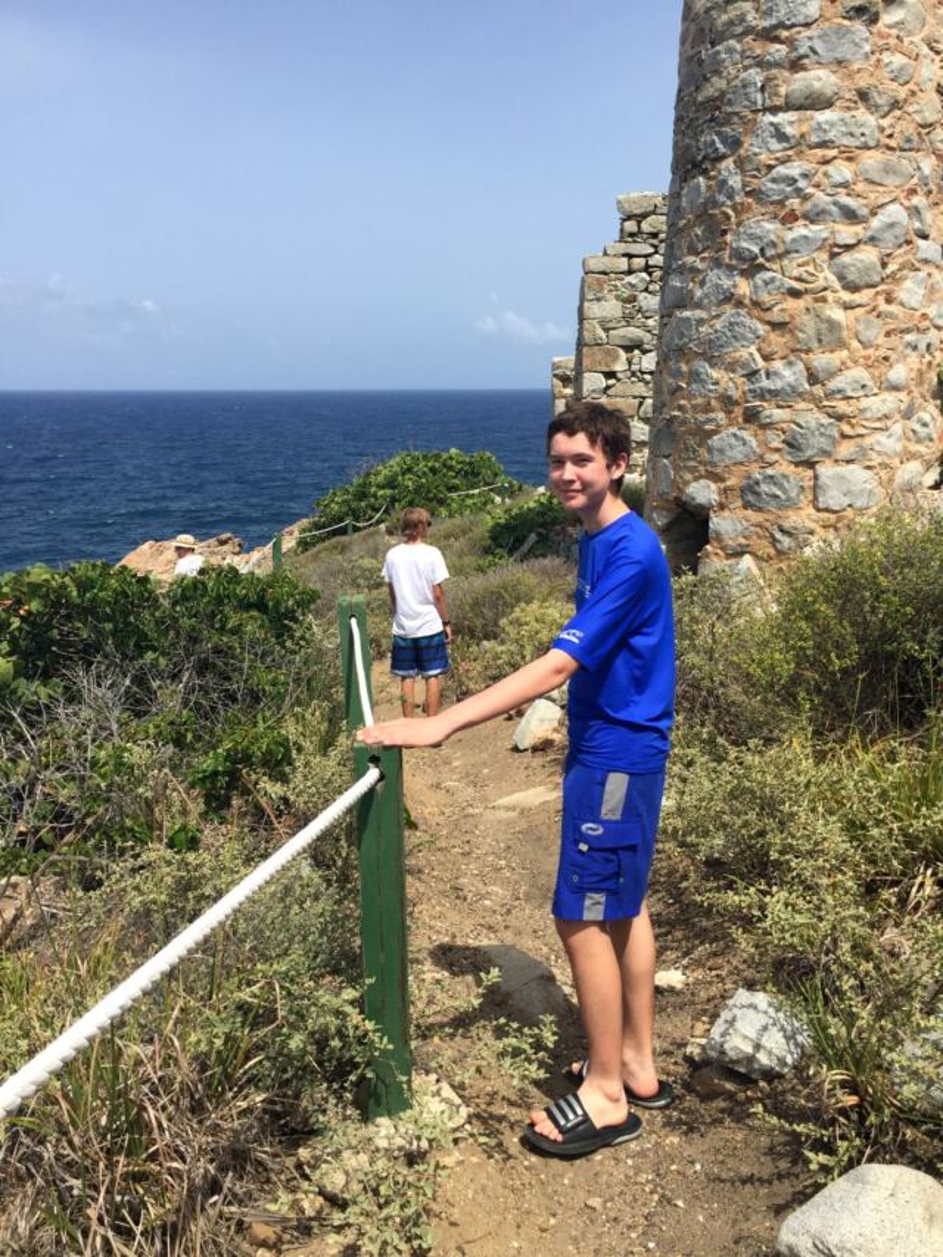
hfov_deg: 48.2
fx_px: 1053
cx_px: 472
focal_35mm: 29
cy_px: 628
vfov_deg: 61.7
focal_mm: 4.15
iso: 32
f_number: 2.2
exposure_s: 1/2083
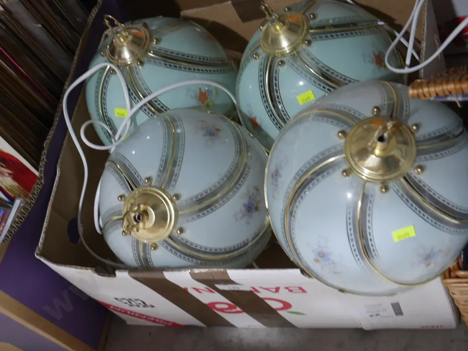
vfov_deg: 30.3
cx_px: 234
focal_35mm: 48
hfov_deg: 39.7
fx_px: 649
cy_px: 176
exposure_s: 1/60
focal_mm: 24
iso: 1250
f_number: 5.2
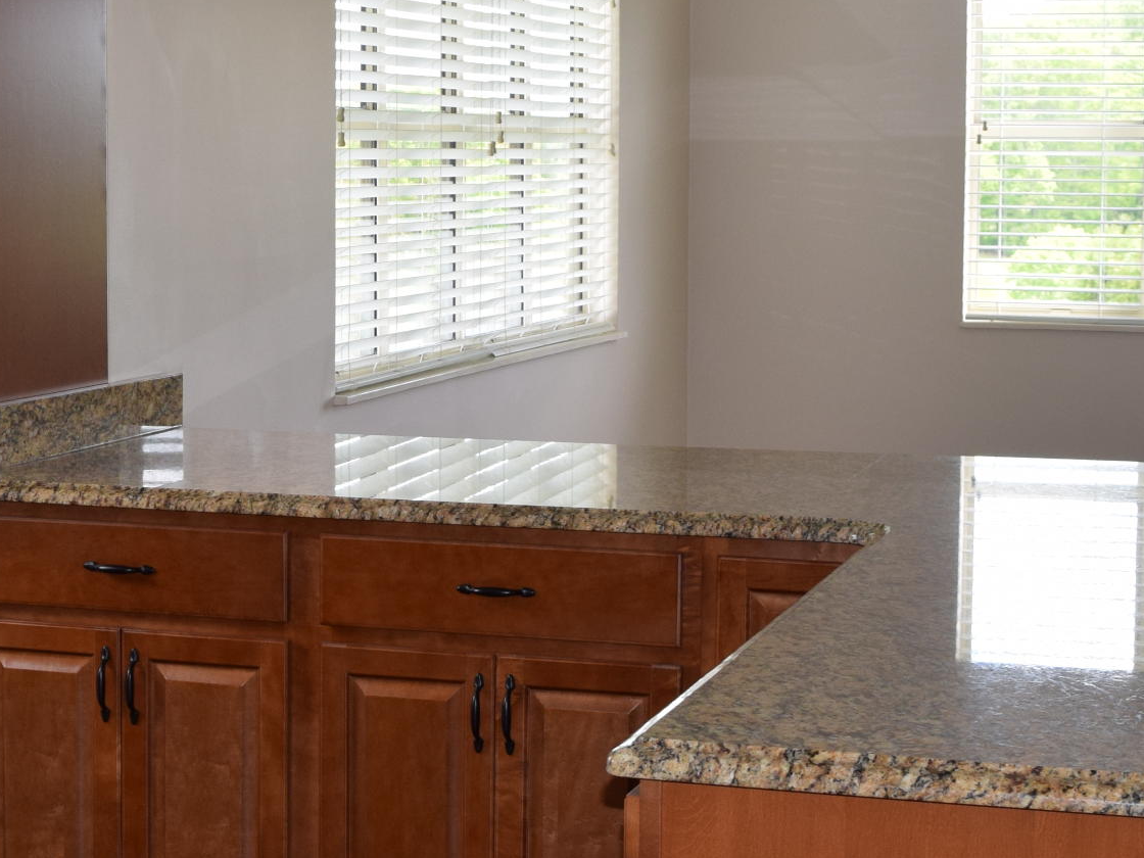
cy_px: 387
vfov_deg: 17.4
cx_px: 325
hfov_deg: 22.9
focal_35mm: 85
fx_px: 2809
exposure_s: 1/125
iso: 360
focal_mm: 22
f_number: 5.6
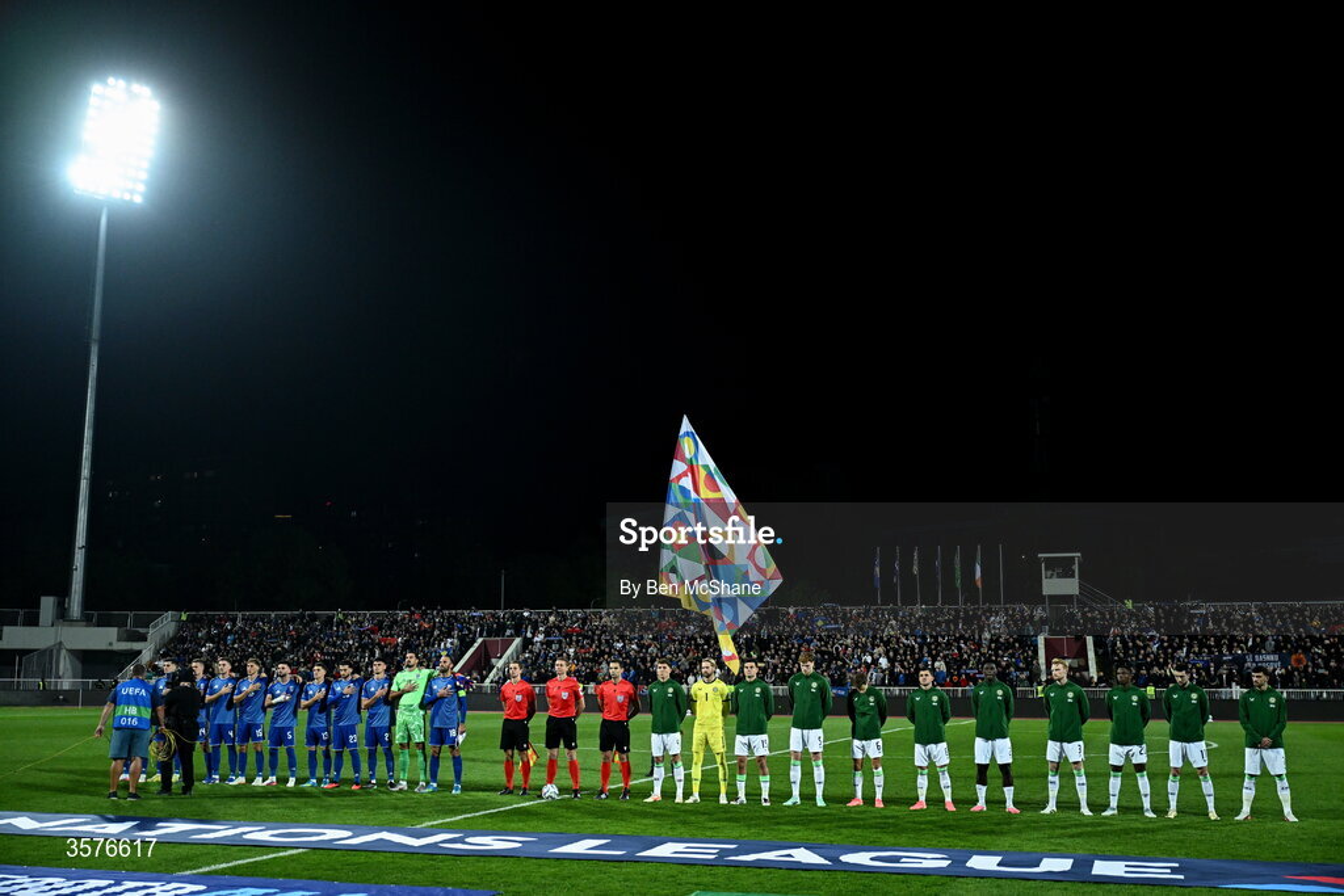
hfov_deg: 49.5
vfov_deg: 34.2
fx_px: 1456
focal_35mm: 39
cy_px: 448
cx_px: 672
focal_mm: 39
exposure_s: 1/2000
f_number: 2.8
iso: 3200
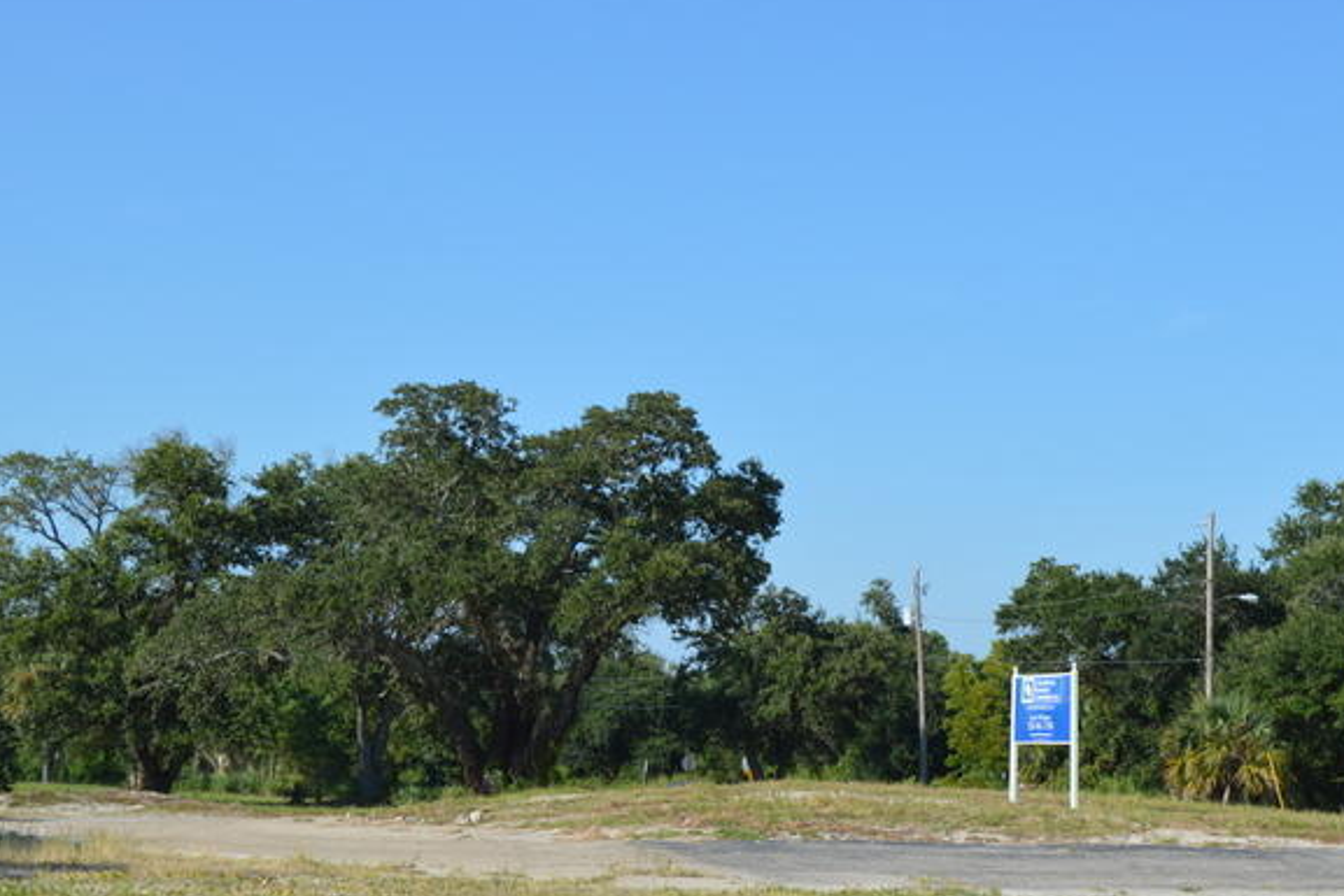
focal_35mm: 73
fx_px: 2714
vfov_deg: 18.7
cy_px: 379
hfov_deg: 27.8
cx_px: 778
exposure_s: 1/200
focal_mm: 35
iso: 100
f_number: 7.1
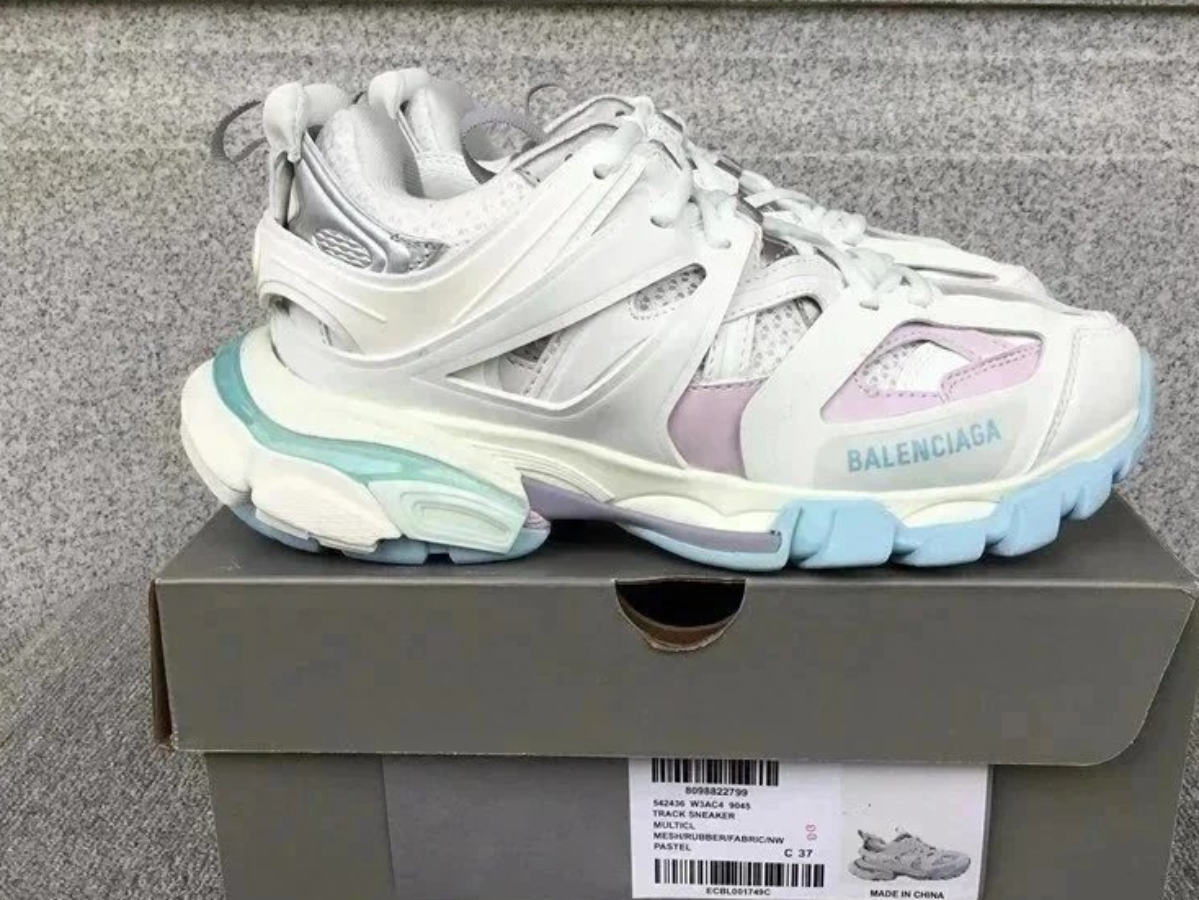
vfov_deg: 37.6
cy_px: 532
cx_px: 665
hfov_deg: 48.9
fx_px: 1317
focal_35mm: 38
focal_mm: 3.3
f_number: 2.4
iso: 25
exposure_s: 1/100
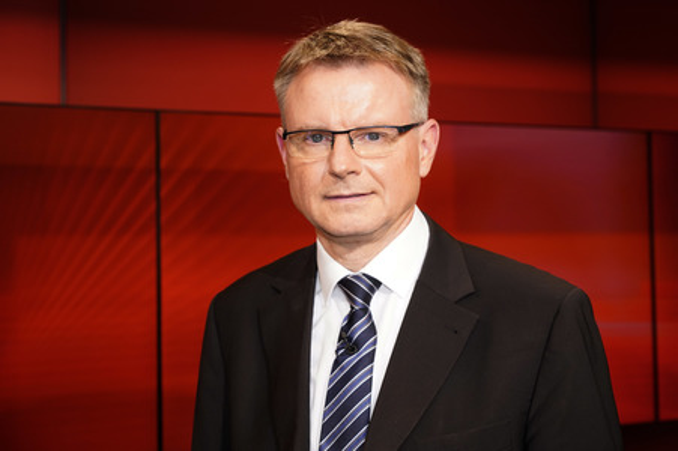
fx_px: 1092
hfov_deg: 34.5
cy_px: 226
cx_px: 339
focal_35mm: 58
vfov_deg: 23.3
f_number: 5
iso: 2000
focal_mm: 58
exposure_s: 1/160
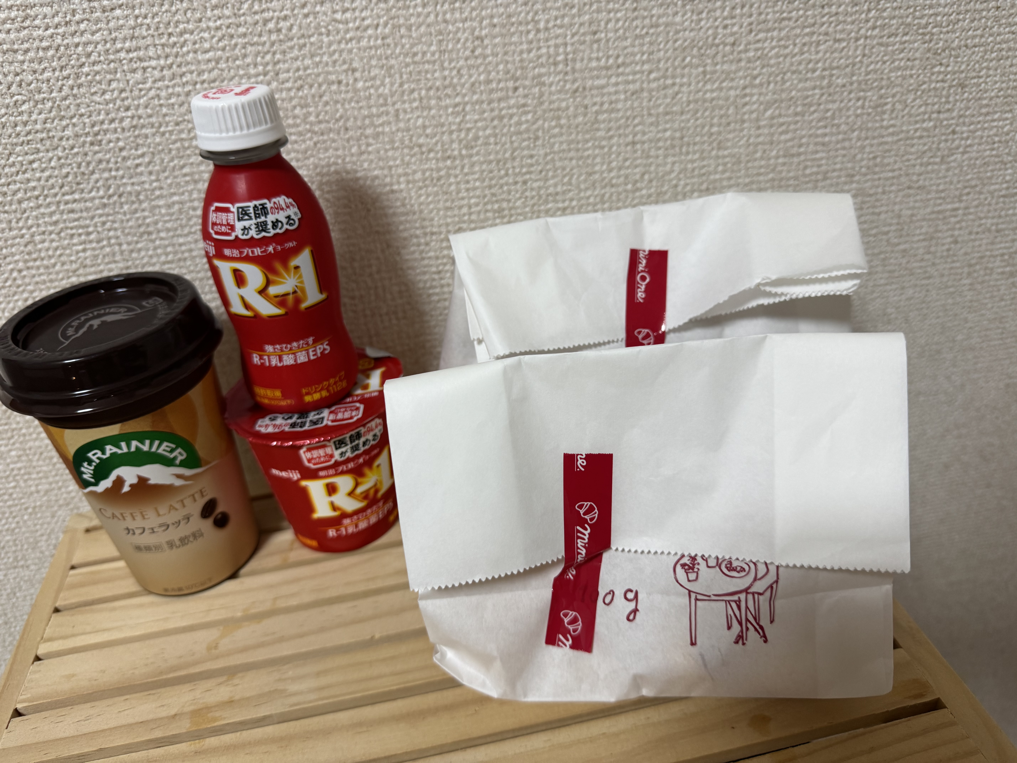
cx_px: 508
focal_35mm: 24
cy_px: 382
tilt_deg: -32.5
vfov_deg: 56.8
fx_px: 705
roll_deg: +6.7
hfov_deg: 71.6
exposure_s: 1/60
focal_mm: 6.76
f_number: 1.78
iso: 125
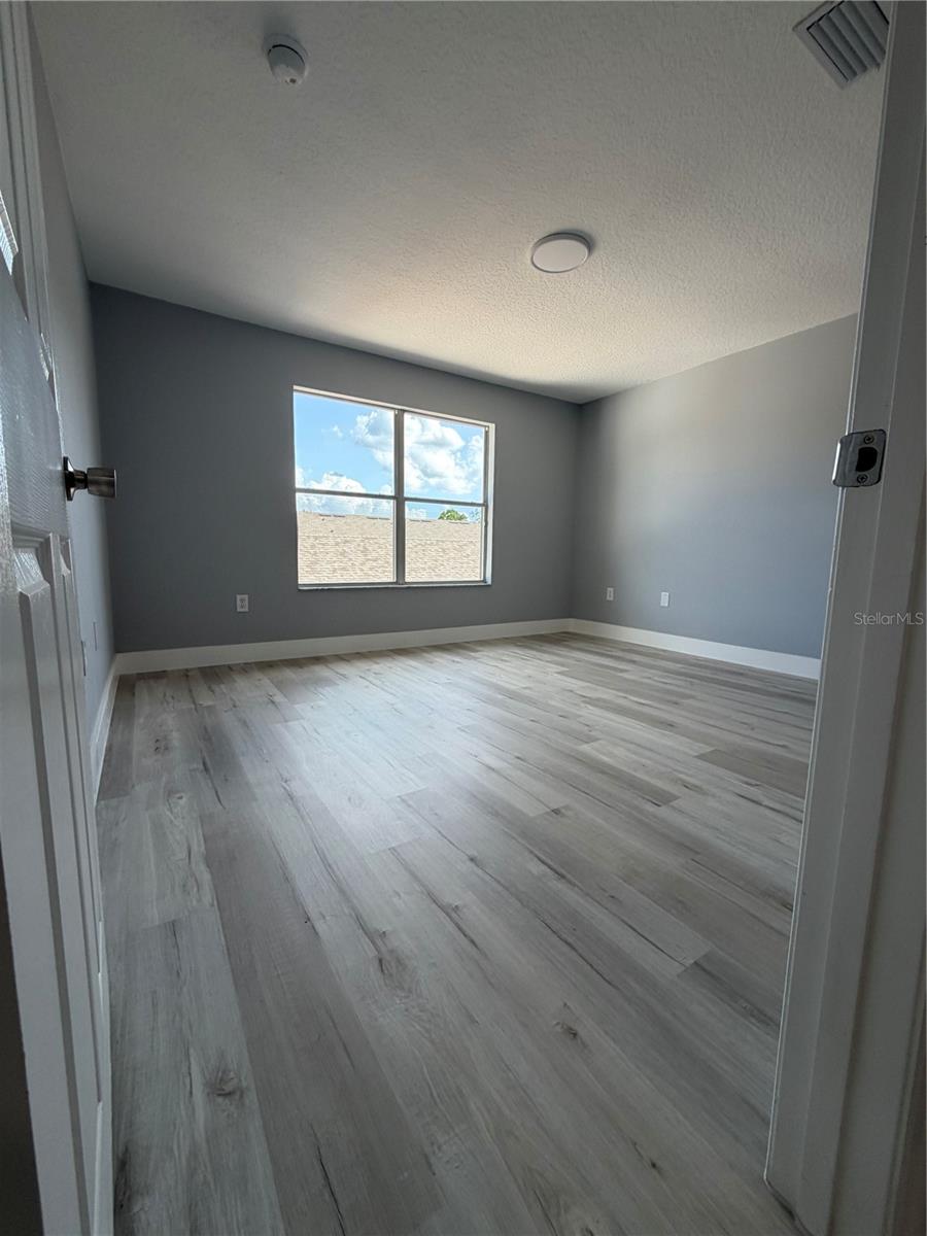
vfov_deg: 102.1
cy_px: 618
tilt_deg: -7.0
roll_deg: -0.8
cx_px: 464
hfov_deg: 85.7
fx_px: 500
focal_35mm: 14
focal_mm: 2.22
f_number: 2.2
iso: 50
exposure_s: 1/164
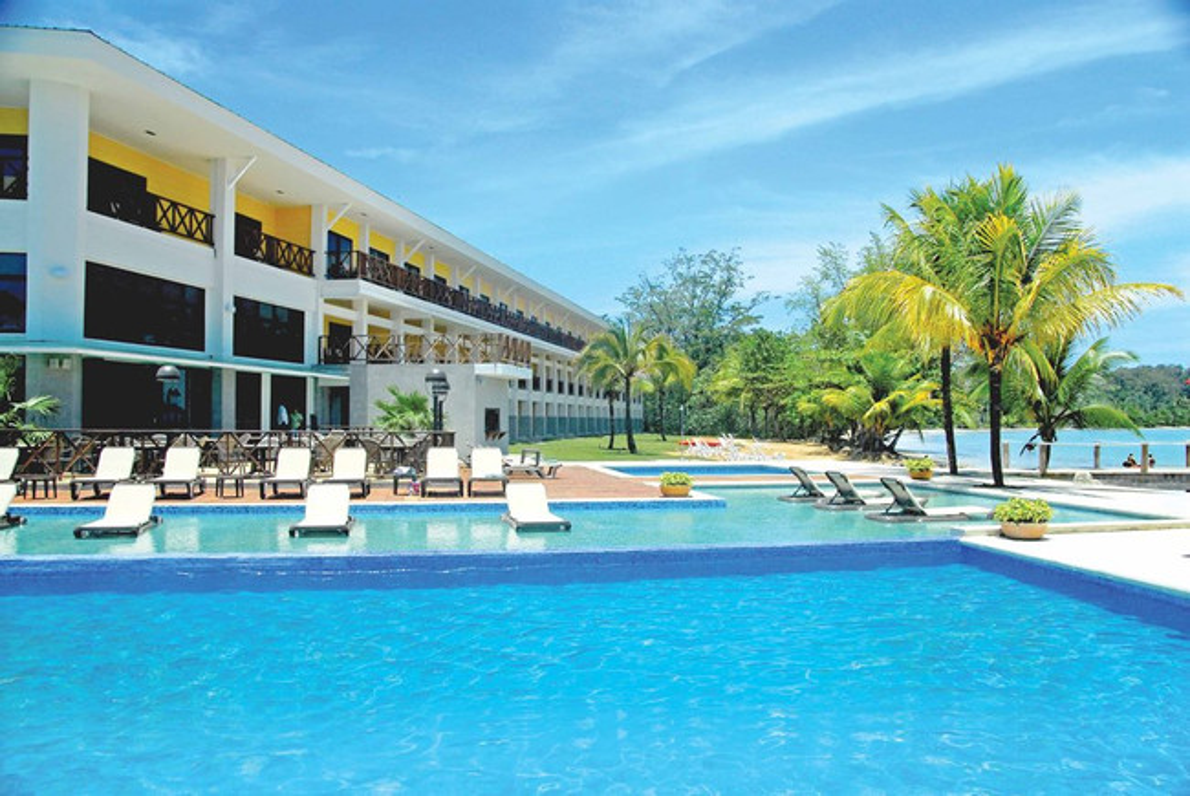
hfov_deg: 67.3
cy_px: 398
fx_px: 893
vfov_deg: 48.0
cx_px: 595
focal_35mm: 27
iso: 200
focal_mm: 18
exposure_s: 1/400
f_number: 5.6
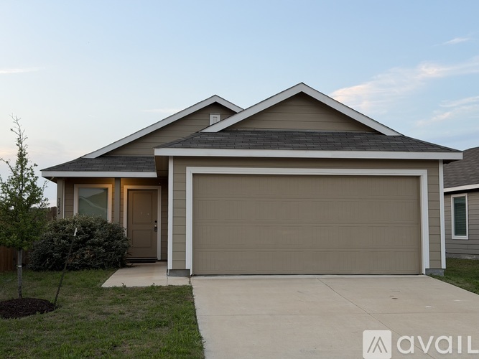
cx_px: 240
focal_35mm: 48
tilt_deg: +3.8
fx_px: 664
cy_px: 180
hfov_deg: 39.7
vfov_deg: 30.3
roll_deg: -0.1
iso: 50
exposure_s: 1/148
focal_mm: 6.76
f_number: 1.78
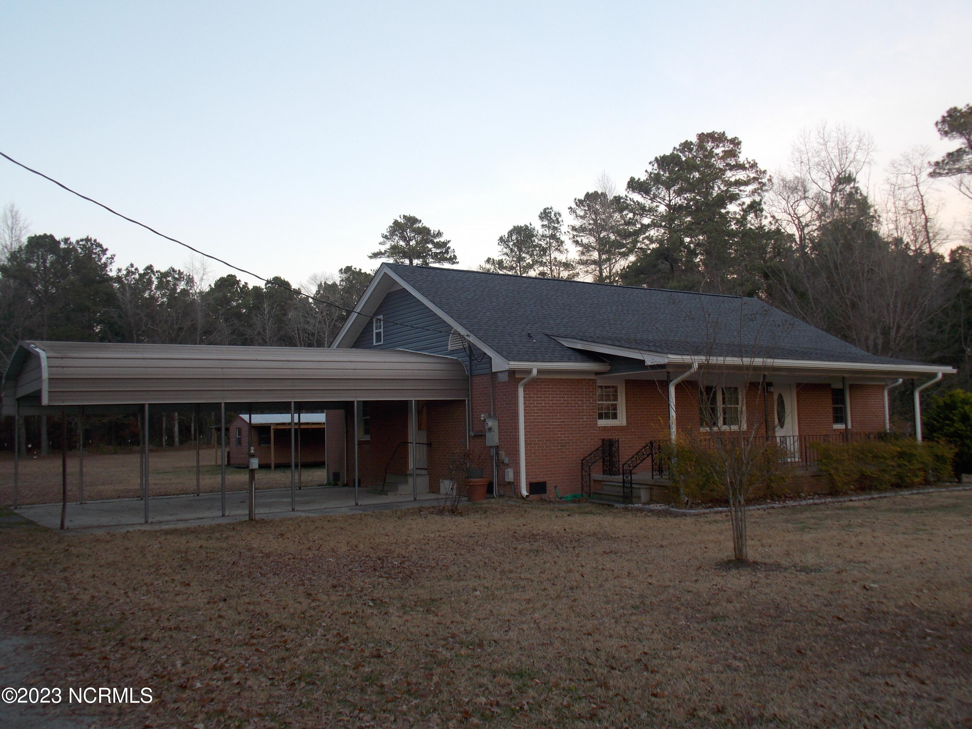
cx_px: 486
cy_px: 364
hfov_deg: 60.0
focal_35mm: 30
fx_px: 842
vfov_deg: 46.8
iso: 80
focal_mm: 5.3
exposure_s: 1/30
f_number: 3.3
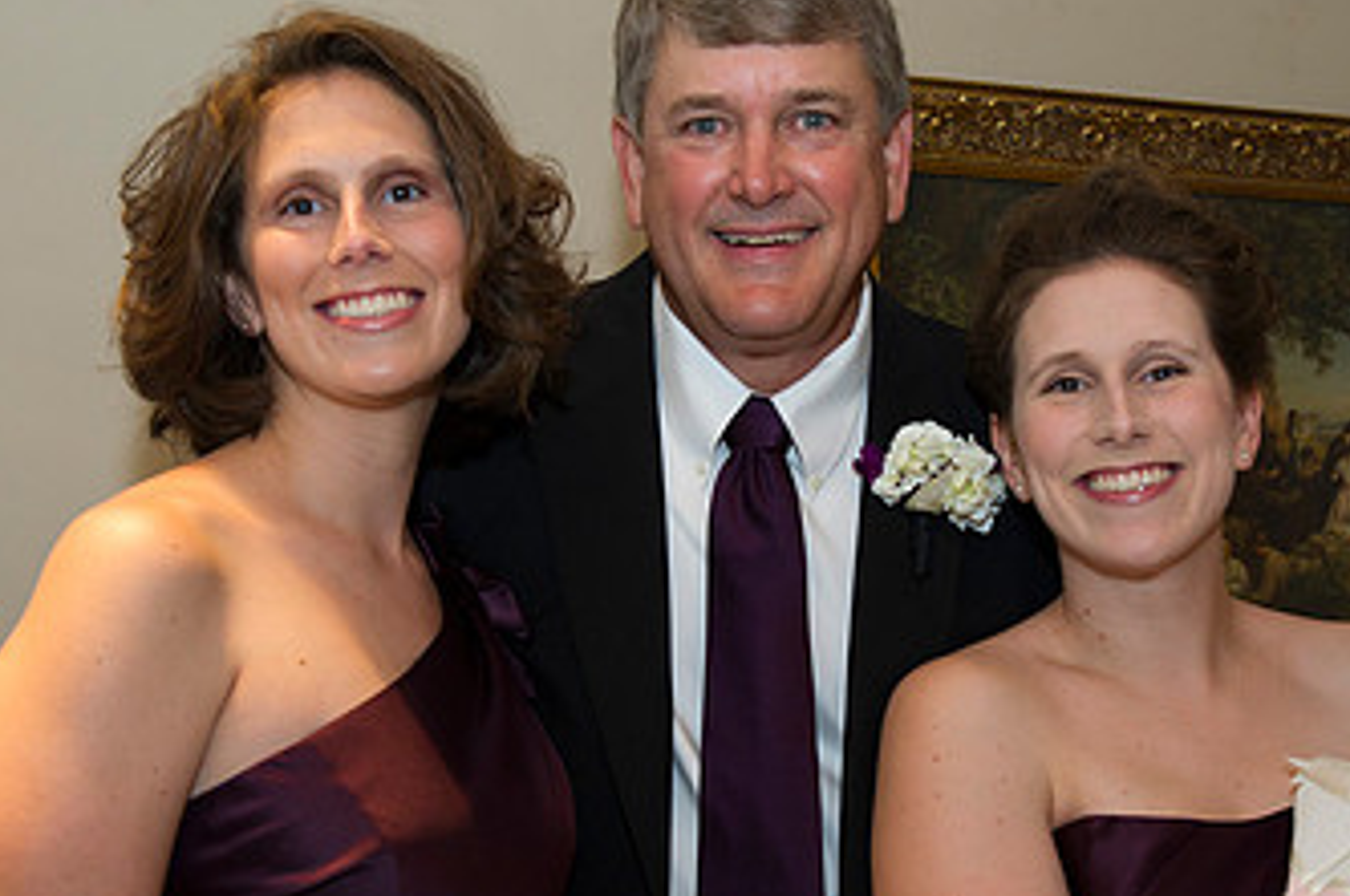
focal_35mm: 61
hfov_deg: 32.9
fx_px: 2284
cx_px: 746
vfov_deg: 22.1
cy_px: 604
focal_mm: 35
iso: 1250
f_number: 4
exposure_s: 1/100
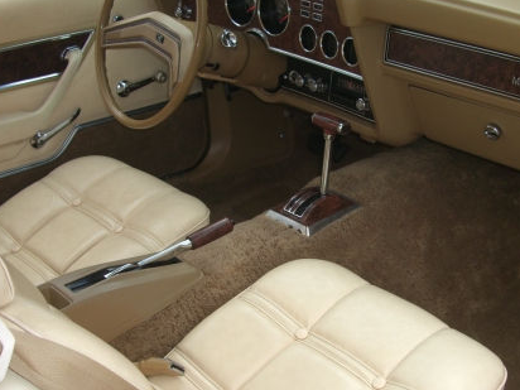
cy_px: 239
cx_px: 316
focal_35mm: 59
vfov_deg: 24.8
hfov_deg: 32.6
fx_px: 886
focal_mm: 7.9
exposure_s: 1/100
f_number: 5.6
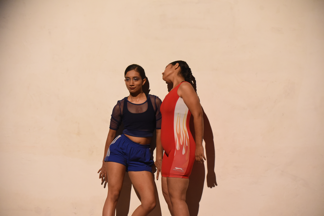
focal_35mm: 112
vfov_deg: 12.2
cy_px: 108
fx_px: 1008
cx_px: 162
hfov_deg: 18.3
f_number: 4.8
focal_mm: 112
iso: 5000
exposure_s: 1/80
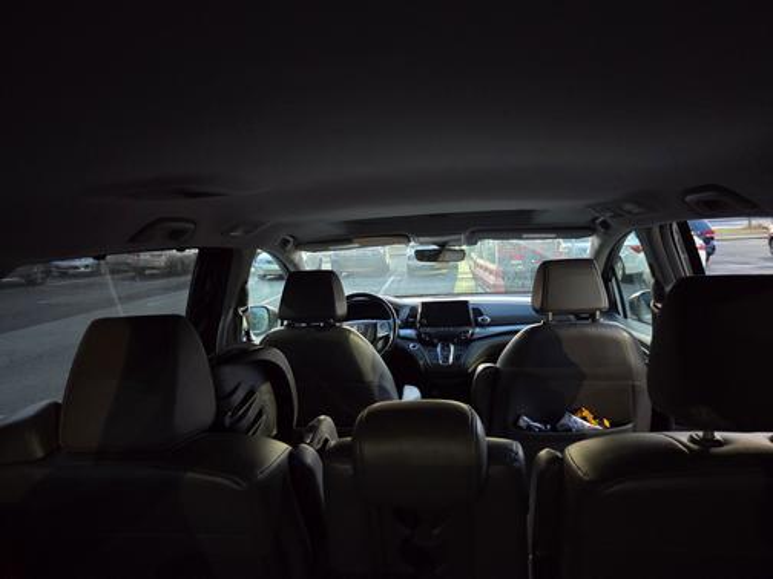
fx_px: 514
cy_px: 290
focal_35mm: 23
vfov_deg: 58.9
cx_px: 386
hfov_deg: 73.9
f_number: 1.8
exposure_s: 1/30
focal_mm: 5.4
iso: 1250
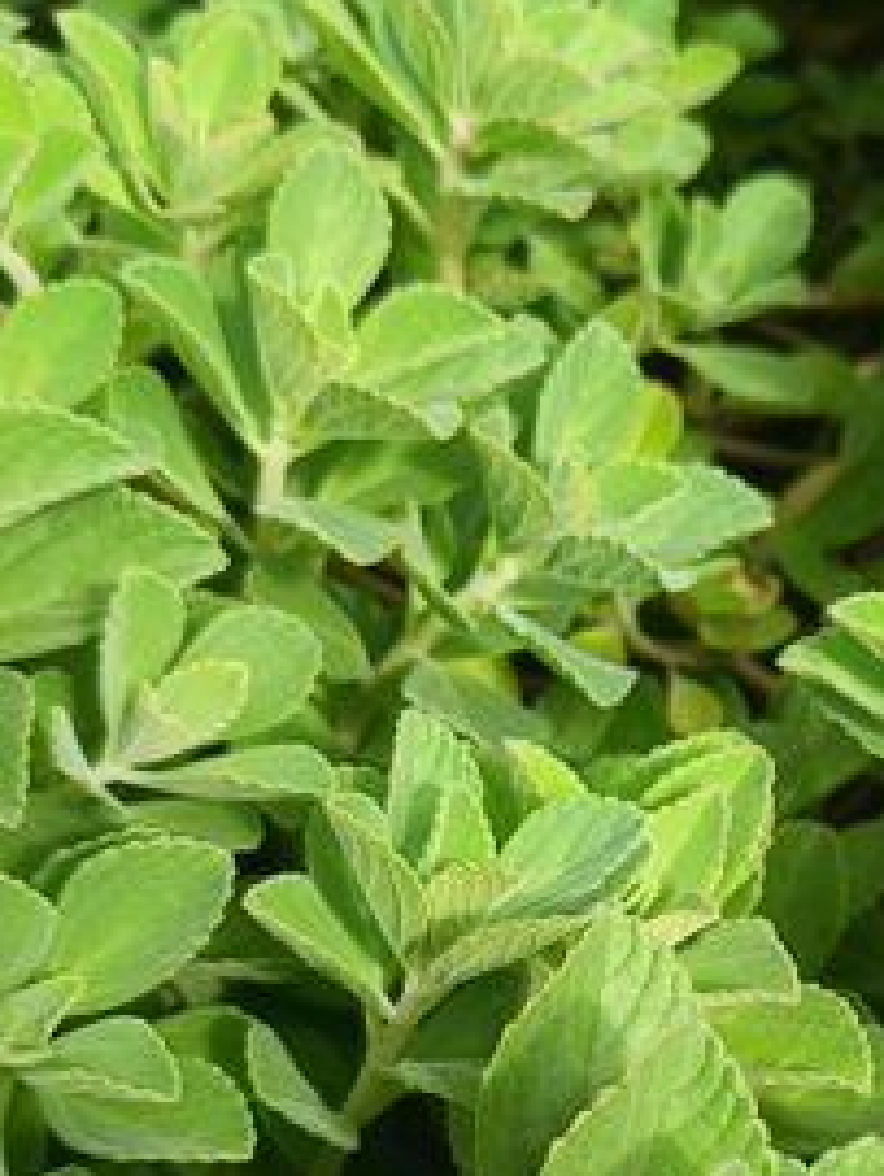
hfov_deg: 21.1
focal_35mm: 68
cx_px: 819
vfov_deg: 28.1
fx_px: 2312
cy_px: 878
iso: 50
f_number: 1.69
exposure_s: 1/203
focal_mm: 6.06
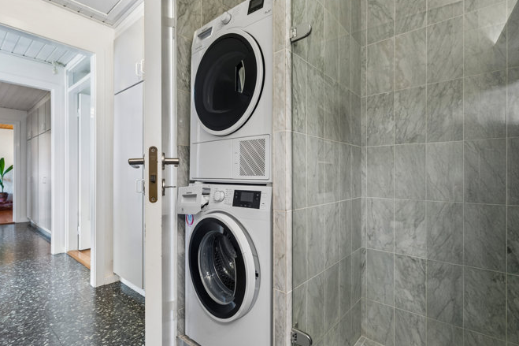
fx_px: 245
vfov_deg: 70.4
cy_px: 173
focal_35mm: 17
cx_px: 279
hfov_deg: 93.1
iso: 200
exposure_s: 1
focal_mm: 14
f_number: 10
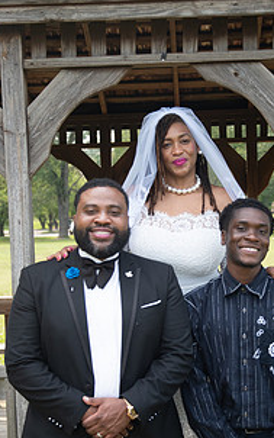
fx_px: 943
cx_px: 175
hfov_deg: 16.5
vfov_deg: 26.1
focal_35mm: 79
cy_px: 244
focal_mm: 50
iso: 800
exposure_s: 1/1600
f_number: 4.6
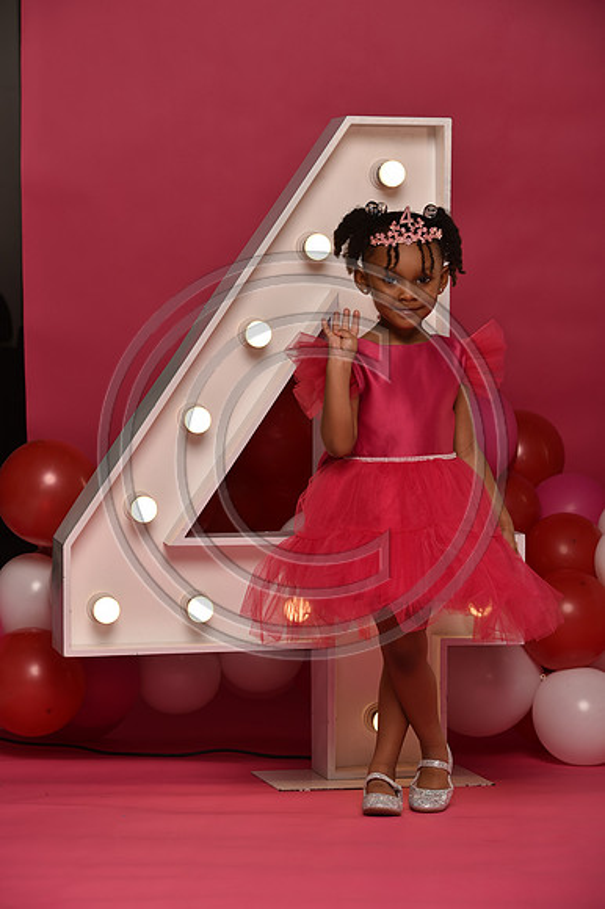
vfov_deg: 20.0
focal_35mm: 102
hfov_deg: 13.4
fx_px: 2574
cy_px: 454
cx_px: 302
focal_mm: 102
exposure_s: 1/160
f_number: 5.6
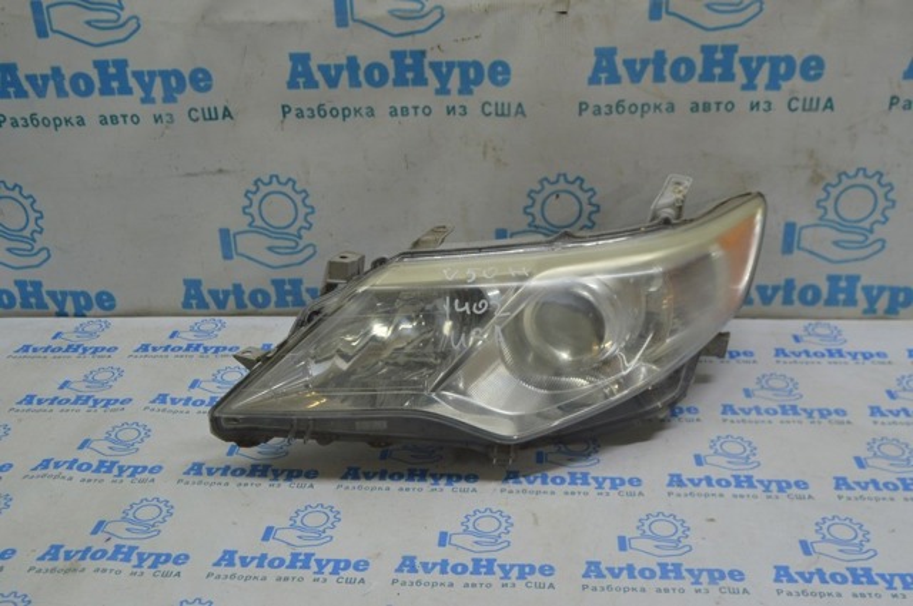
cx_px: 456
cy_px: 303
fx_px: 950
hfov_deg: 51.3
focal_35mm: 38
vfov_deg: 35.4
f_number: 7.1
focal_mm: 25
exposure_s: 1/40
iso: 400
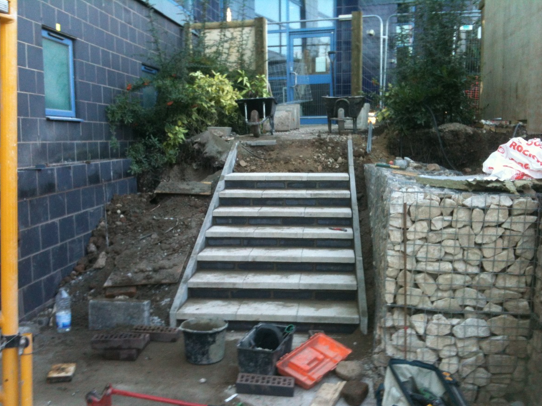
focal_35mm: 36
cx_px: 268
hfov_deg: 51.4
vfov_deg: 39.6
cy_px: 208
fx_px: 564
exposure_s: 1/30
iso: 80
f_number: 2.8
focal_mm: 3.85
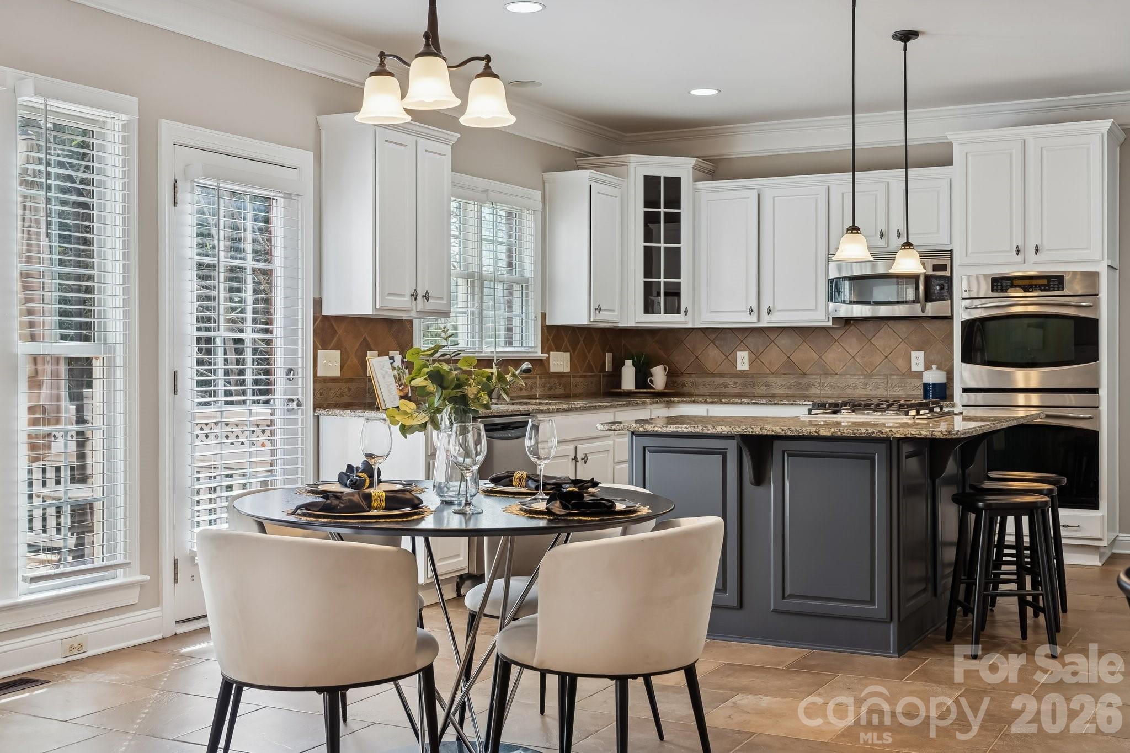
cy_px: 376
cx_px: 565
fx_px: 1287
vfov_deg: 32.6
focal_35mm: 41
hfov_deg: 47.4
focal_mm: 41
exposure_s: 1/20
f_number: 7.1
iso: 160
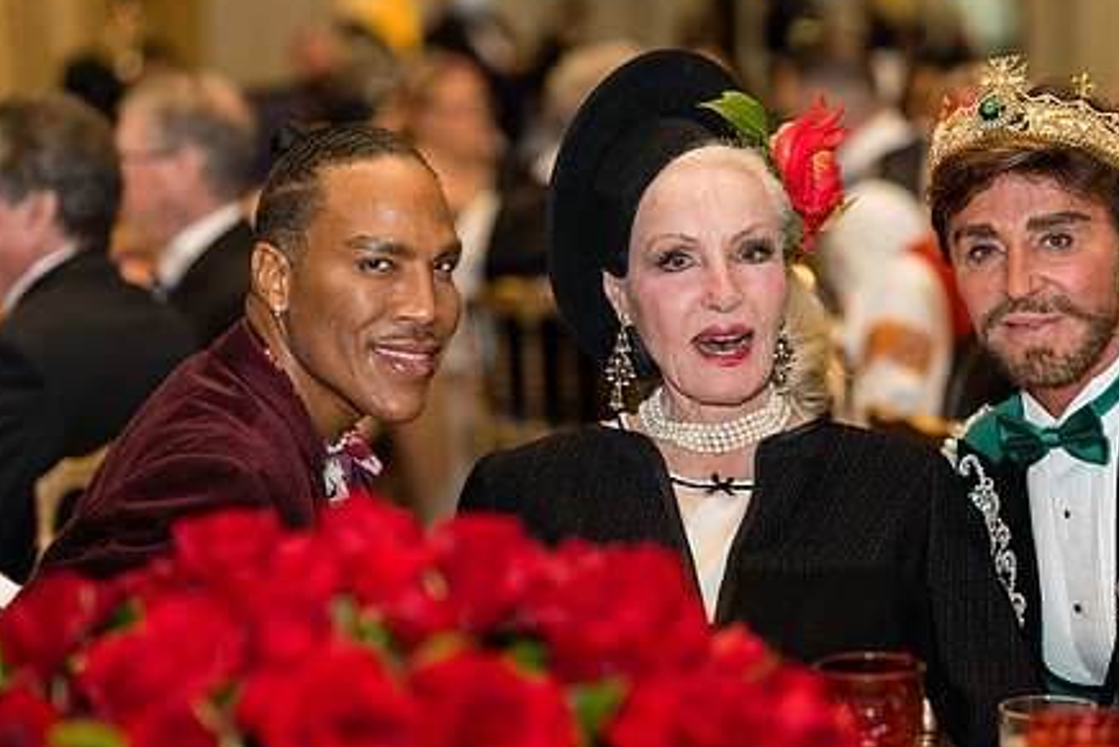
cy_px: 338
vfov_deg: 12.1
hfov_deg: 18.1
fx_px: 3513
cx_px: 644
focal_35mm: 113
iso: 1000
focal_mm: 85
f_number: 2
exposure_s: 1/200
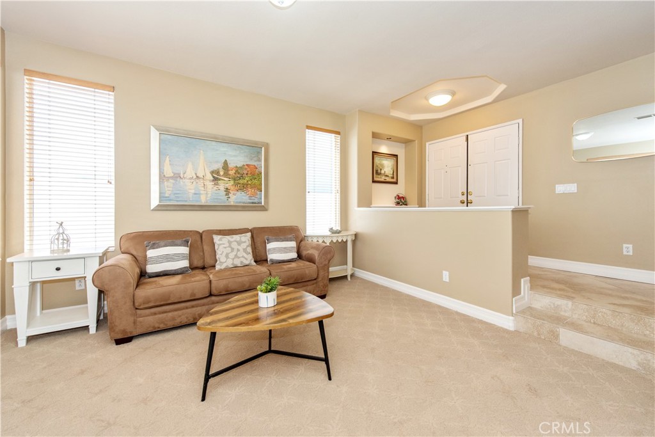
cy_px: 218
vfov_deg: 81.2
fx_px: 255
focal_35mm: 14
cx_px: 328
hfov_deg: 104.2
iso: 560
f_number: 5.6
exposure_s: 1/125
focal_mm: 14
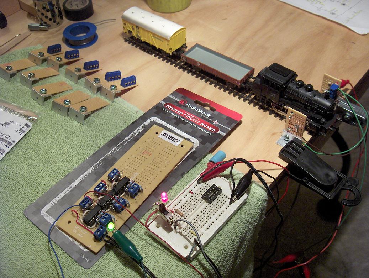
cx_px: 184
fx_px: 416
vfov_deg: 36.9
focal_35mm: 39
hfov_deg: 47.8
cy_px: 139
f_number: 2.8
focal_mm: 8
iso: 200
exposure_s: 1/18.5
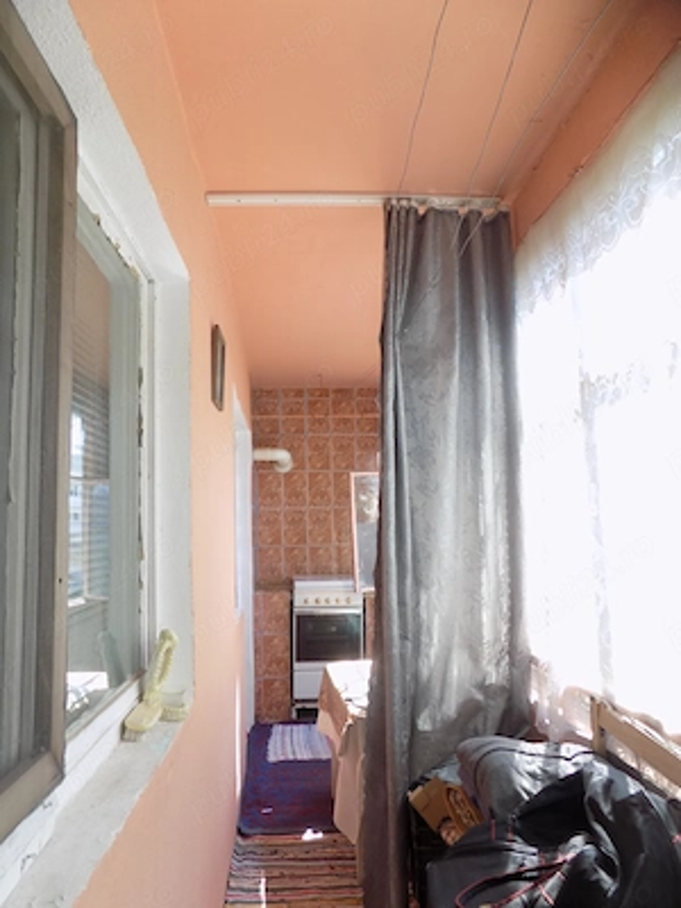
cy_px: 454
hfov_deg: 58.9
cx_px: 340
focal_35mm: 23
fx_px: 603
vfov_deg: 73.9
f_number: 3.1
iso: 80
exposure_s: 1/50
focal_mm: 4
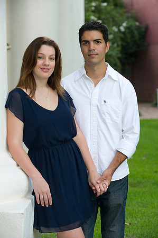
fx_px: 765
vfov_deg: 17.7
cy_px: 119
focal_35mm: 116
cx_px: 79
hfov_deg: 11.8
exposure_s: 1/160
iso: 250
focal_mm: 116
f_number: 5
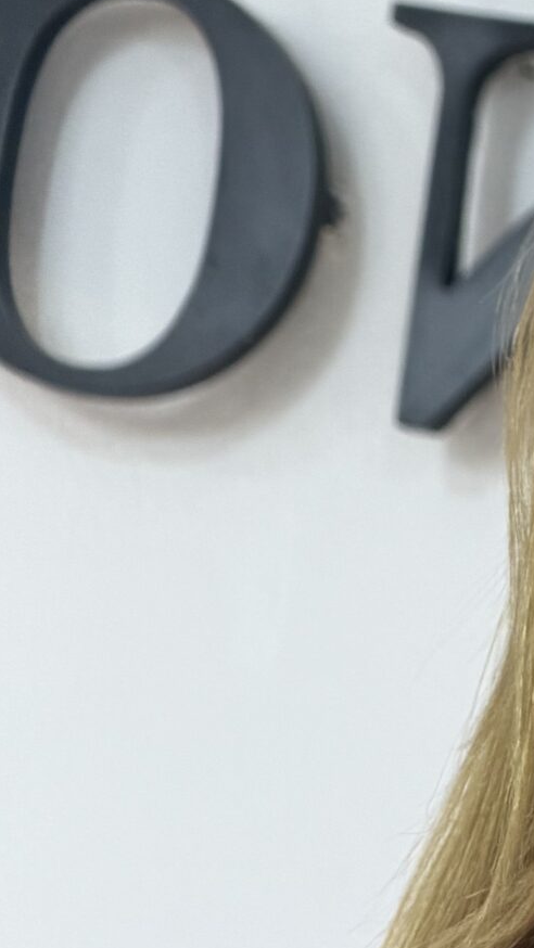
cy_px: 1311
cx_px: 989
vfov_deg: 6.7
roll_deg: -8.2
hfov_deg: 3.8
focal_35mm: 319
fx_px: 8025
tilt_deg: -19.6
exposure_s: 1/100
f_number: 2.8
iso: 200
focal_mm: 16.89
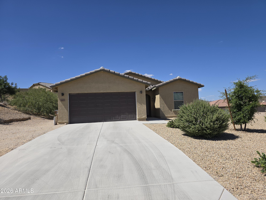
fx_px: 177
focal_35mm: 23
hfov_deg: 73.9
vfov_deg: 58.9
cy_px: 100
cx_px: 133
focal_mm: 6.3
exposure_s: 1/1276
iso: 12
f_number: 1.7
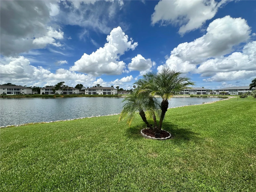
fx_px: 104
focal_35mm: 14
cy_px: 96
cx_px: 128
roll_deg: -0.5
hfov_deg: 102.1
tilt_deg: -2.2
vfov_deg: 85.7
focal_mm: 2.22
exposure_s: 1/2882
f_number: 2.2
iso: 40
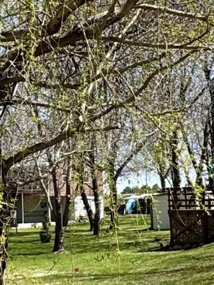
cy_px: 163
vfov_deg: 24.4
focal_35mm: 80
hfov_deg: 18.4
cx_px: 74
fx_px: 659
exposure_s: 1/921
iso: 40
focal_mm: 2.22
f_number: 2.2
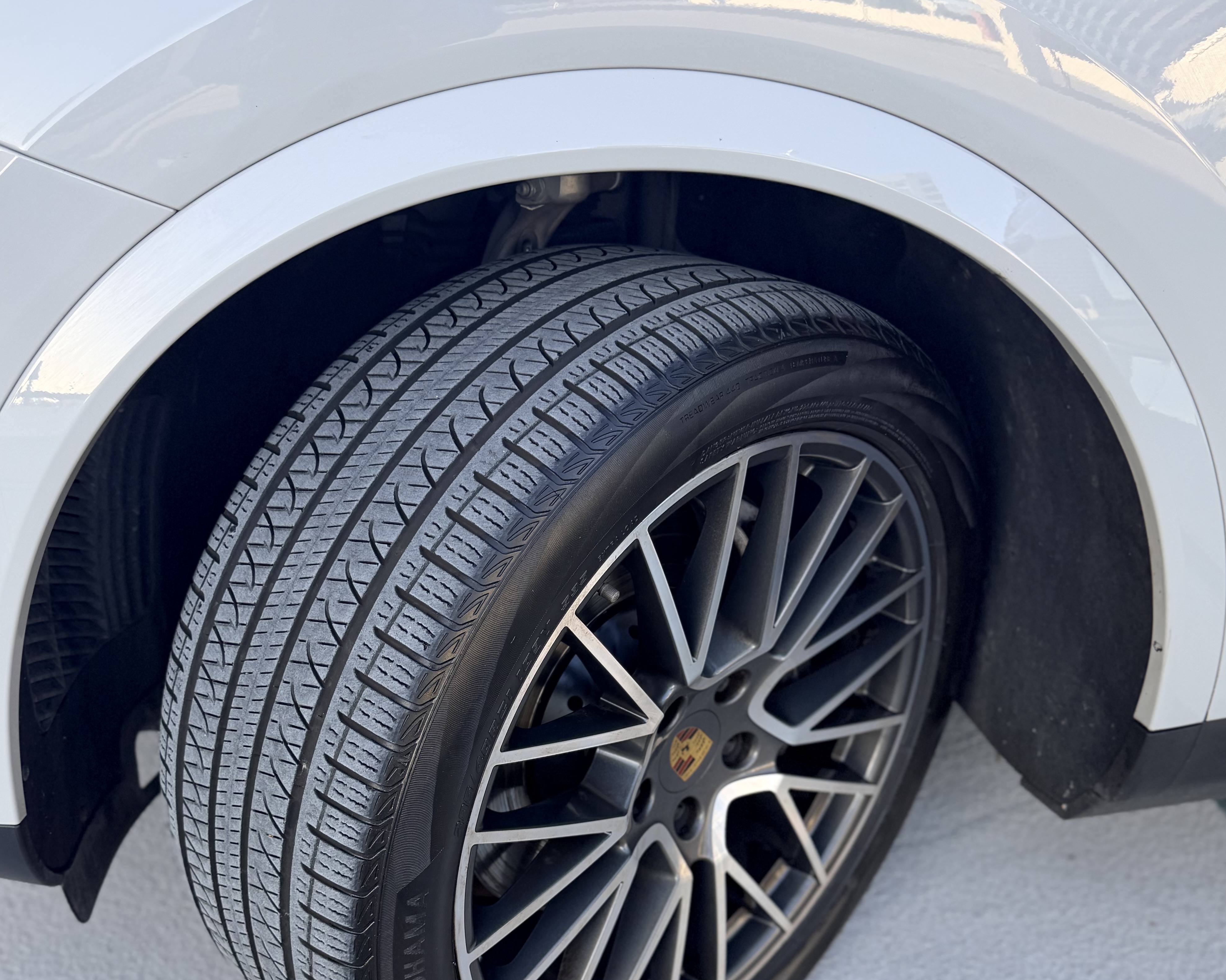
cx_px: 577
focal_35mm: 34
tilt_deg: -28.9
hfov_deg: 52.8
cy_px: 667
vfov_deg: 42.7
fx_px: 1234
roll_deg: -0.7
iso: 80
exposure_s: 1/377
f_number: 1.78
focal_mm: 6.76
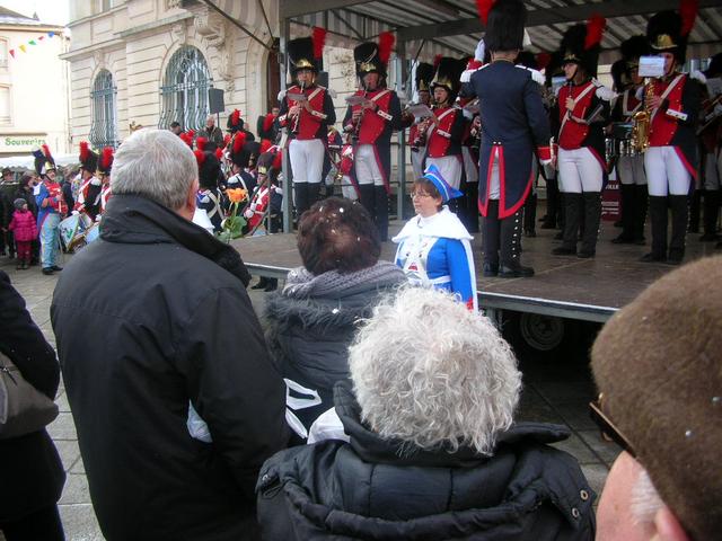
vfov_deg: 40.7
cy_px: 270
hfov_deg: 52.6
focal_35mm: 35
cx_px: 361
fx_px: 730
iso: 50
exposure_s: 1/87.5
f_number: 2.8
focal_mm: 5.8
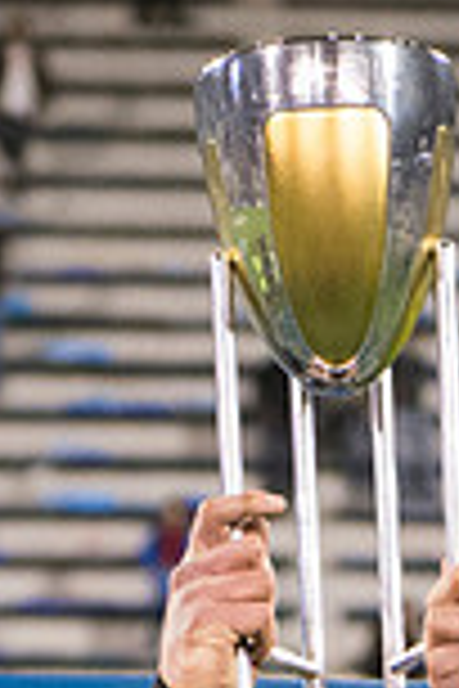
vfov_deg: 9.8
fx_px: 3939
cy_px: 922
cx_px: 454
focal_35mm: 206
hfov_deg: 6.6
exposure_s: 1/1000
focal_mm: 70
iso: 4500
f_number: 2.8
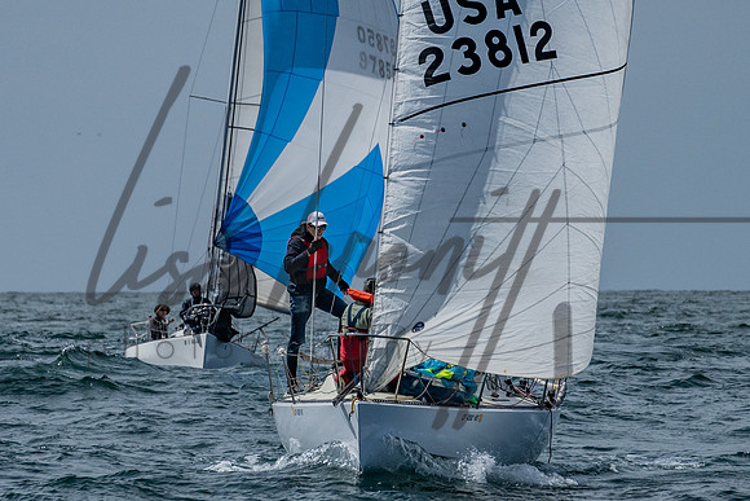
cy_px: 172
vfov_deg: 2.7
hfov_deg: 4.1
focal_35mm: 503
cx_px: 255
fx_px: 10480
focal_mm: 200
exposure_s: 1/4000
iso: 200
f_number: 6.3
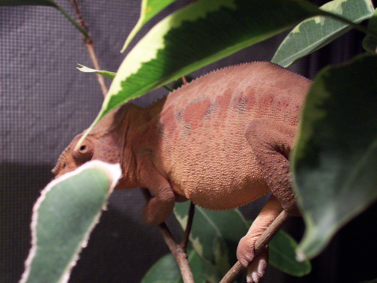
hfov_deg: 27.4
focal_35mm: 71
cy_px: 142
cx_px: 188
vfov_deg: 20.7
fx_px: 773
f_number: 4
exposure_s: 1/60
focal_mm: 10.8
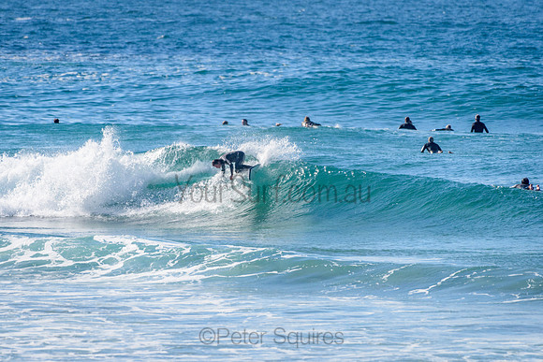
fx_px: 9252
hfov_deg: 3.4
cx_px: 237
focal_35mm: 613
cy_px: 176
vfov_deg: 2.2
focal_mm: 500
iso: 560
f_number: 5.6
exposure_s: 1/8000
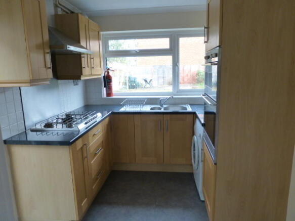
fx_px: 204
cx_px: 148
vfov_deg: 56.8
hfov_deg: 71.6
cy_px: 110
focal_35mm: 24
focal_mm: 4.3
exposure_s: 1/60
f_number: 3.3
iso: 250
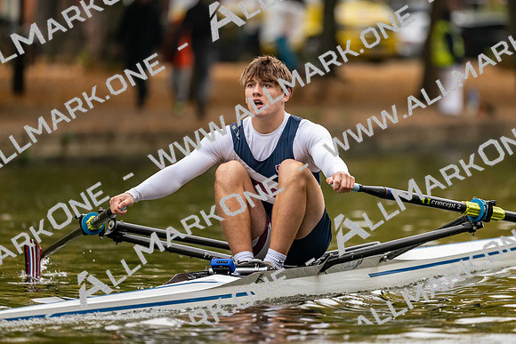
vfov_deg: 3.4
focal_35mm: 400
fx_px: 5734
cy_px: 172
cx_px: 258
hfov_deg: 5.2
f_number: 4.5
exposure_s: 1/2500
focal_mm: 400
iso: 2500
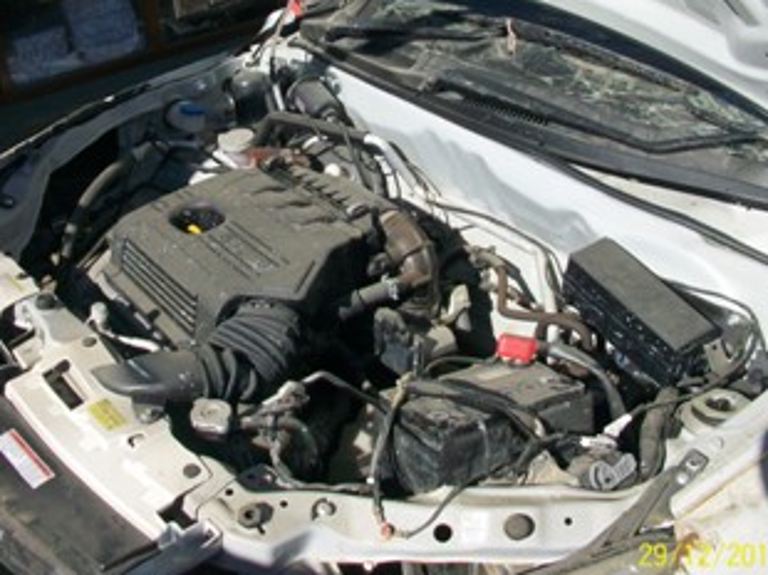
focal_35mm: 40
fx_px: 887
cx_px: 353
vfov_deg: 35.9
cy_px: 275
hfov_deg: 46.8
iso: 64
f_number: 5.5
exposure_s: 1/320
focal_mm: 5.7
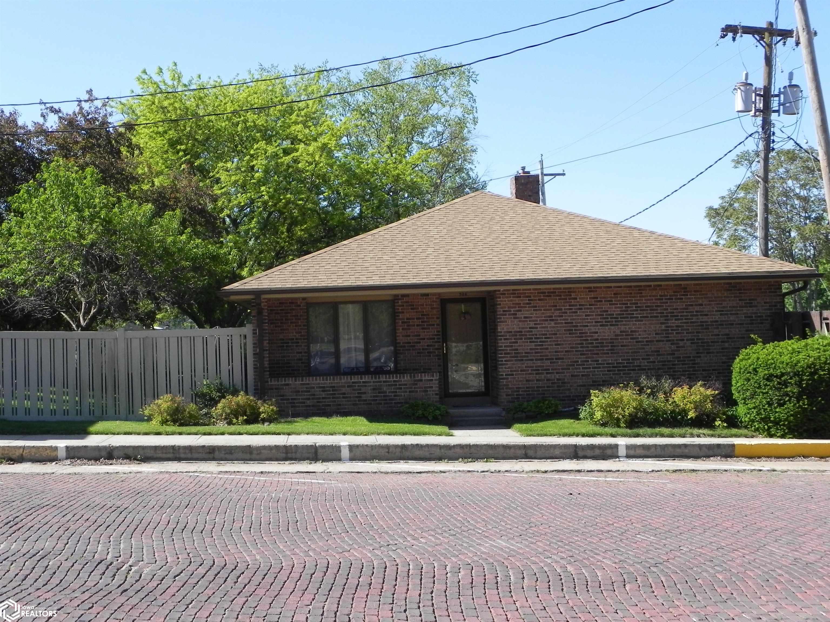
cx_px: 415
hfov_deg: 36.8
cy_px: 311
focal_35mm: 52
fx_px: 1247
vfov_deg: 28.0
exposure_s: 1/336
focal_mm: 9.2
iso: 160
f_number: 6.3
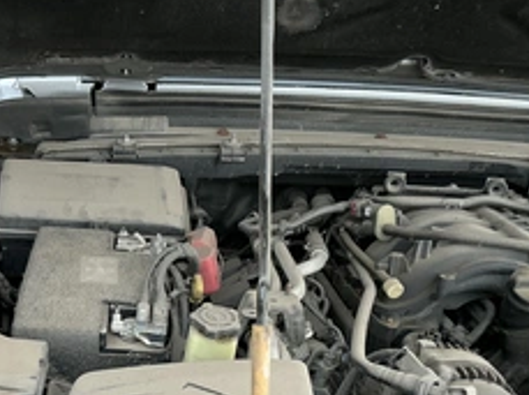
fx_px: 748
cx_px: 139
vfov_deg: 29.0
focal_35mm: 49
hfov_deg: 38.1
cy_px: 312
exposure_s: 1/122
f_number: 1.8
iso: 40
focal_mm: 3
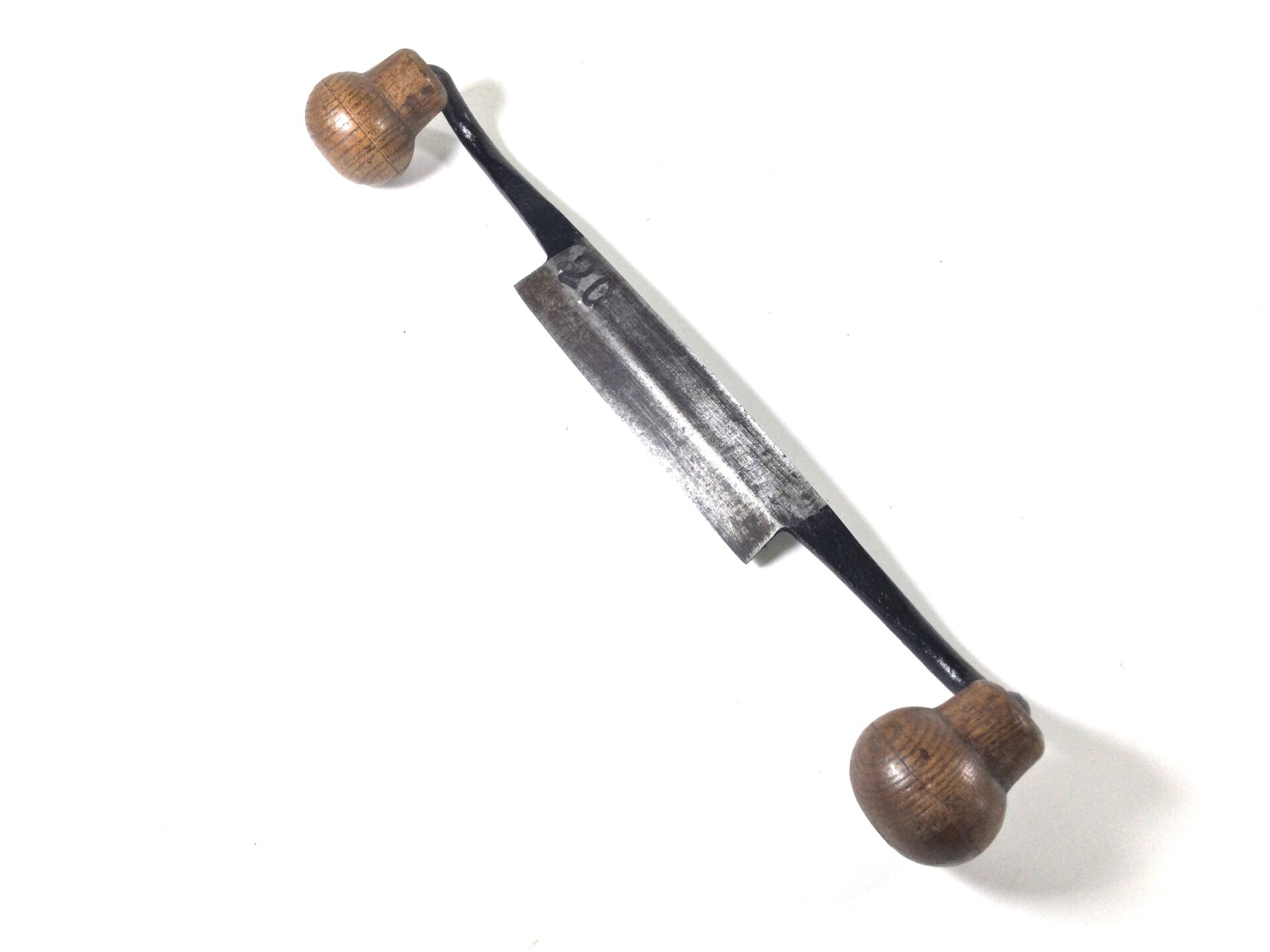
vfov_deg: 45.4
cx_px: 635
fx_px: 1137
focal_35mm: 31
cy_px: 476
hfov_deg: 58.4
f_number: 2.4
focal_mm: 3.3
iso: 25
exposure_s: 1/196
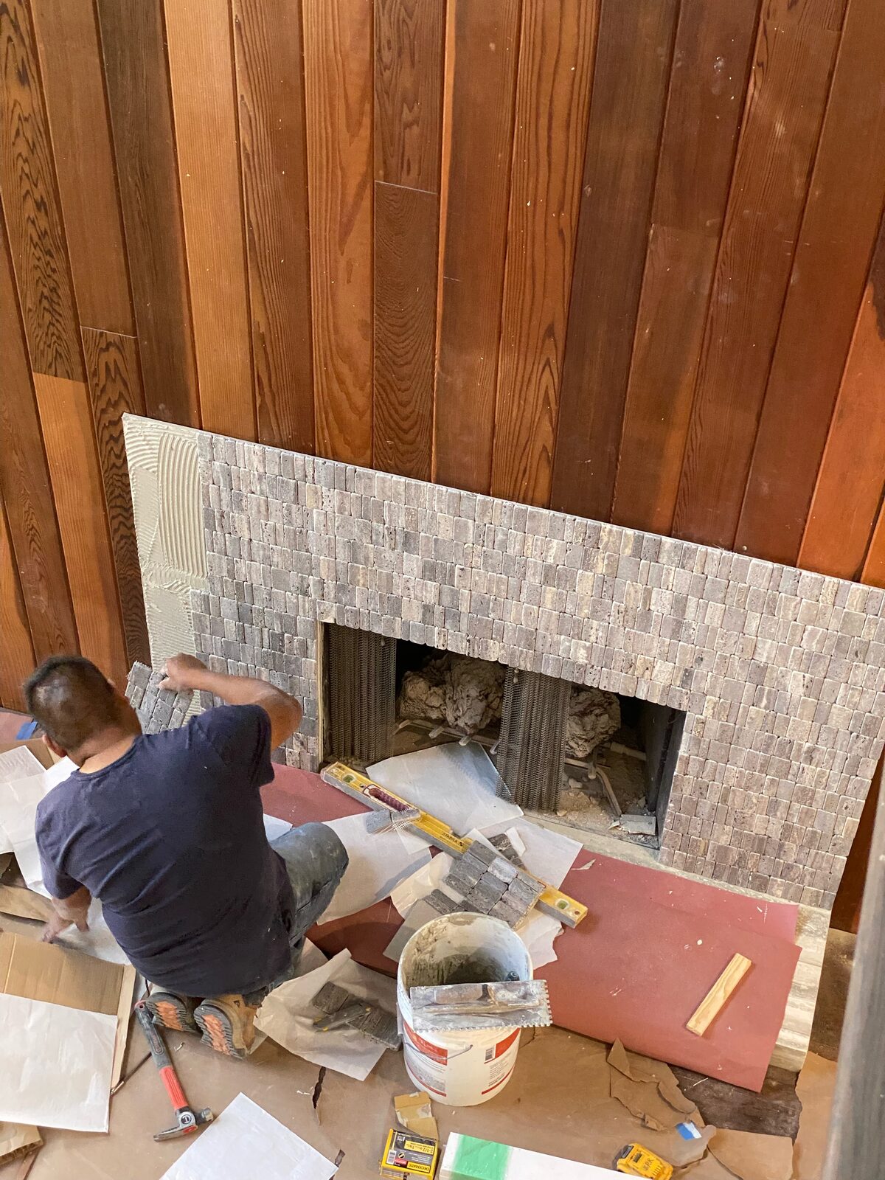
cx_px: 442
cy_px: 590
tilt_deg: -44.6
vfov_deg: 36.8
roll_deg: -3.8
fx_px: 1773
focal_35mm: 52
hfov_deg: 28.0
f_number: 2
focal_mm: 6
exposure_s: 1/60
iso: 500
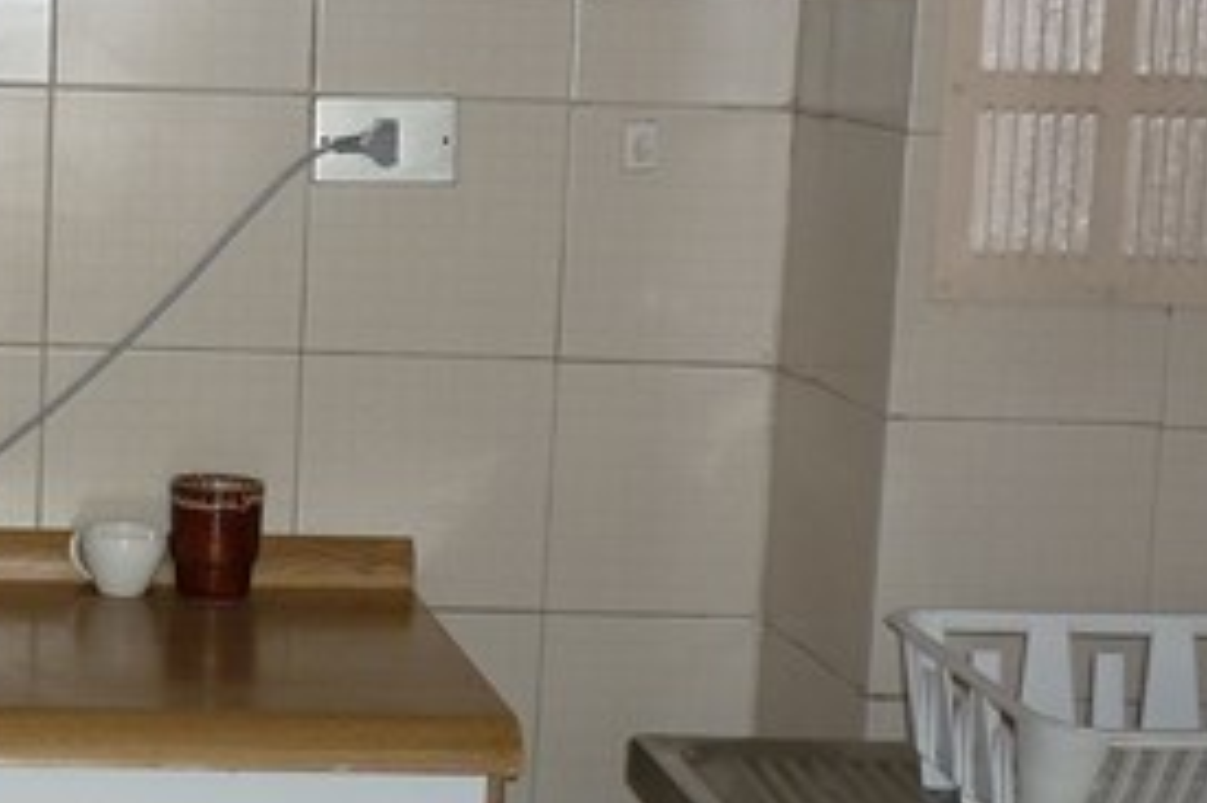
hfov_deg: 19.7
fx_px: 3351
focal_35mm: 100
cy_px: 382
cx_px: -66
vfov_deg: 13.7
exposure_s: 1/30
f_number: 2.8
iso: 100
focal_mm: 5.5
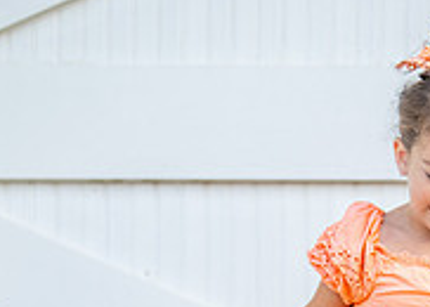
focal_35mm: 189
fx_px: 2308
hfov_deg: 10.6
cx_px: 395
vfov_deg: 7.5
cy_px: 470
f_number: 1.2
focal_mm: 50
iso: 160
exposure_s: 1/800
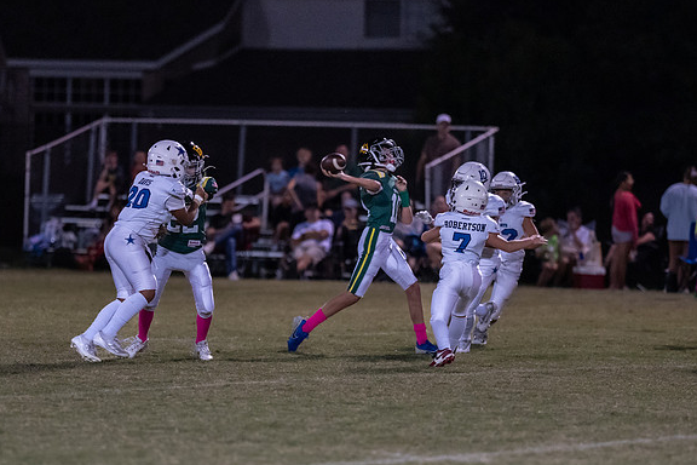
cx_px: 304
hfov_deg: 7.9
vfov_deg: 5.3
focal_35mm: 260
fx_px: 5033
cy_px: 286
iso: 4000
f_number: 1.8
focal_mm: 135
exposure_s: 1/1000
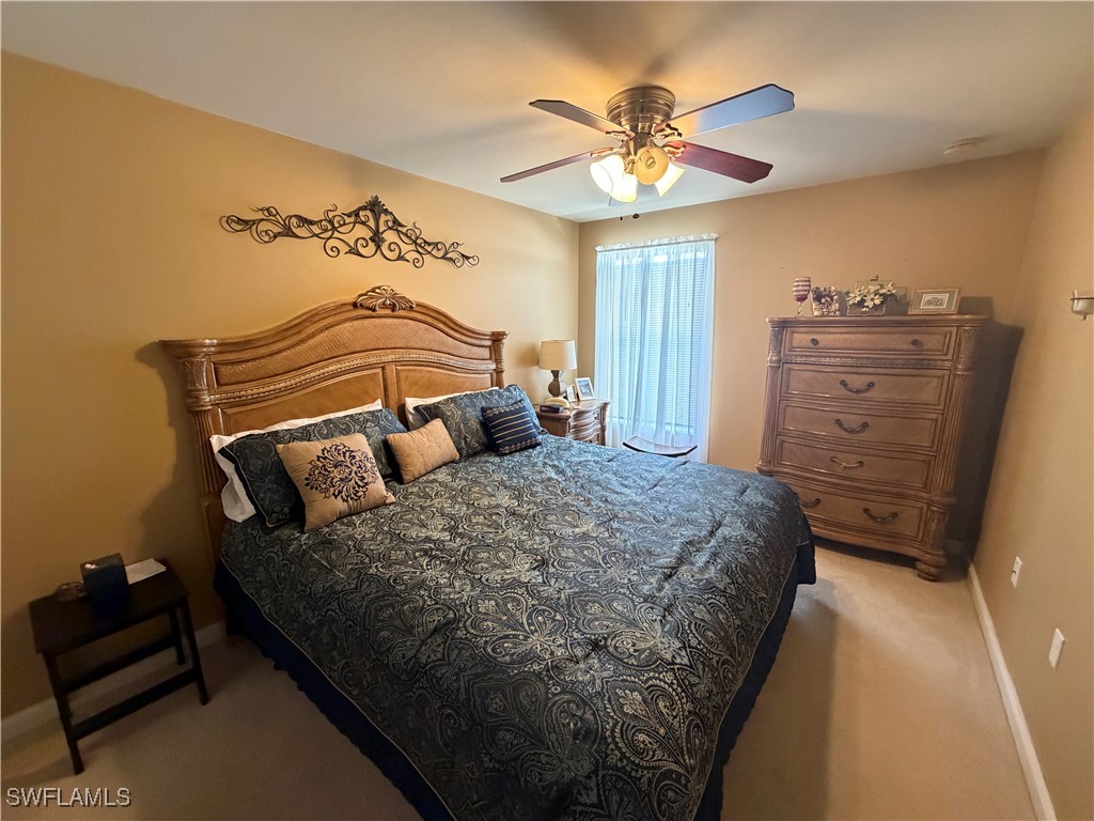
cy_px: 410
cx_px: 547
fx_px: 442
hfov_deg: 102.1
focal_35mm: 14
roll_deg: +0.8
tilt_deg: -11.9
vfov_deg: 85.7
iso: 640
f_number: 2.2
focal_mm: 2.22
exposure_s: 1/60
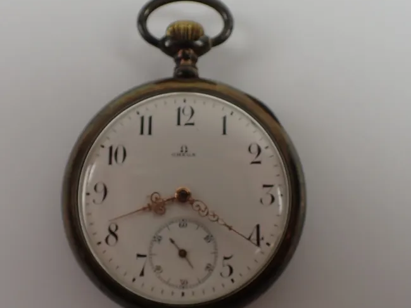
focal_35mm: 37
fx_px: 439
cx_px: 193
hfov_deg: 50.1
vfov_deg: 38.6
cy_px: 166
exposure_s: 1/125
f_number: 2.3
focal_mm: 5.4
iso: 160
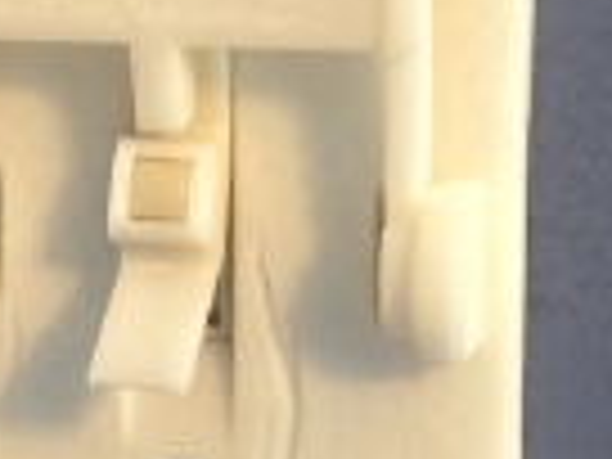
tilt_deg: -9.7
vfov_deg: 12.9
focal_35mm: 114
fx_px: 2015
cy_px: 108
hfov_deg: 17.1
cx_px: 119
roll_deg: -0.7
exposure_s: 1/8
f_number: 2.2
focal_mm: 4.15
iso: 100
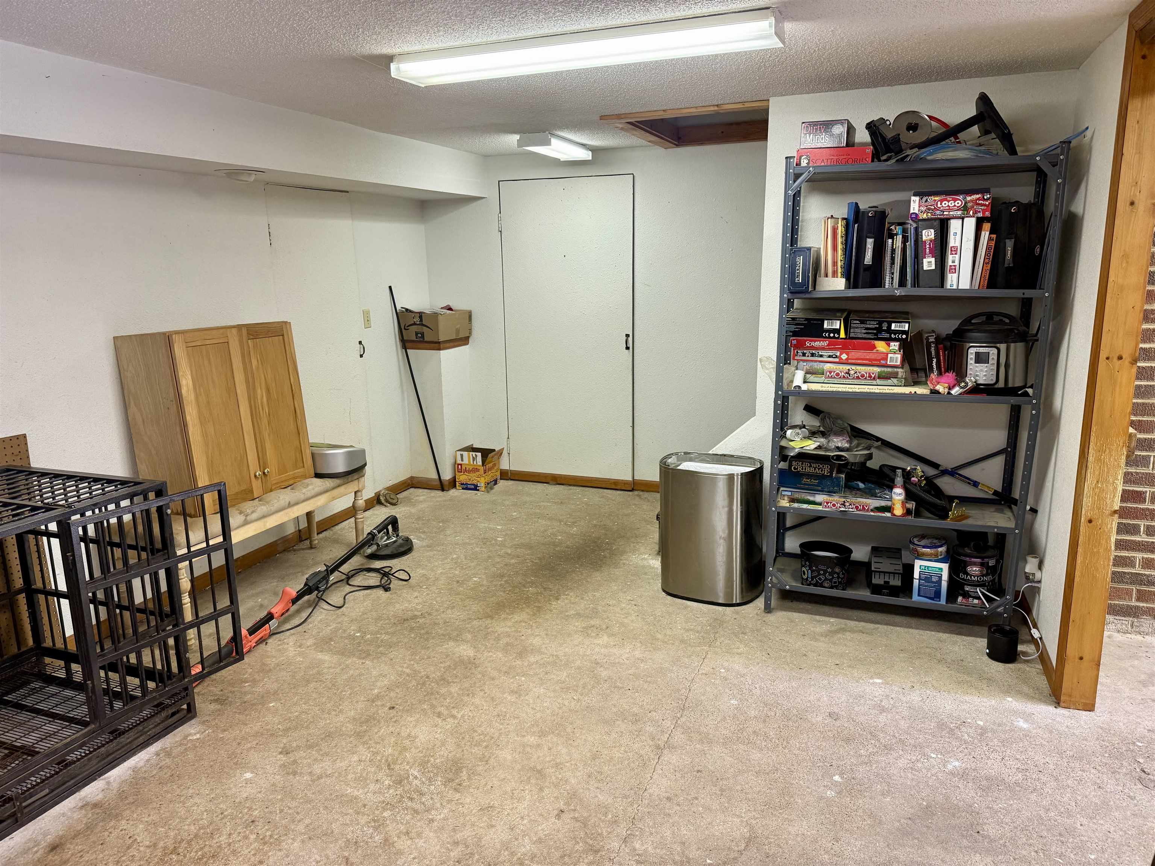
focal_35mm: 24
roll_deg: +1.1
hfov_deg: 71.6
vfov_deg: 56.8
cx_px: 578
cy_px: 433
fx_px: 801
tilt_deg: -11.9
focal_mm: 6.76
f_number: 1.78
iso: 250
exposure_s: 1/60
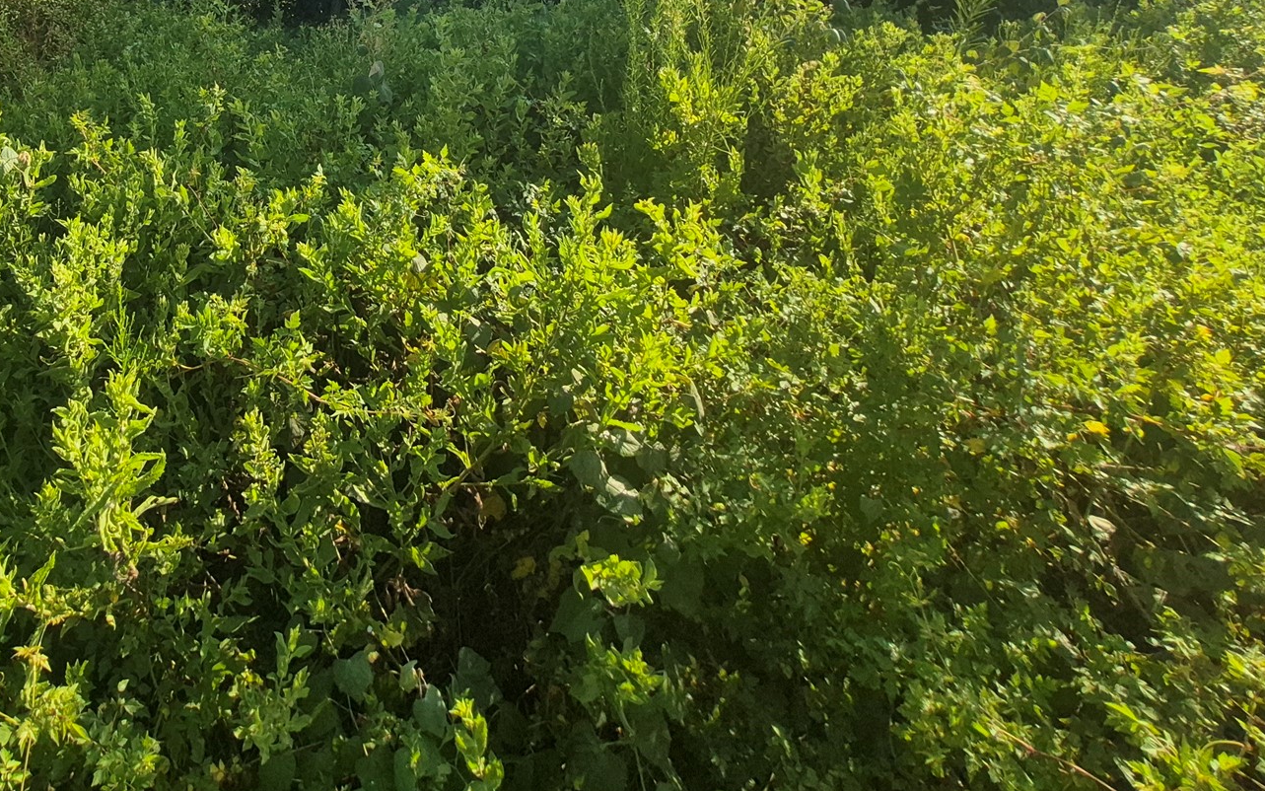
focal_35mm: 22
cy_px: 42
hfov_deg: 73.7
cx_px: 307
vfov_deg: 47.8
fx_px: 758
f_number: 2.2
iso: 50
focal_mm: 1.74
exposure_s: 1/1380
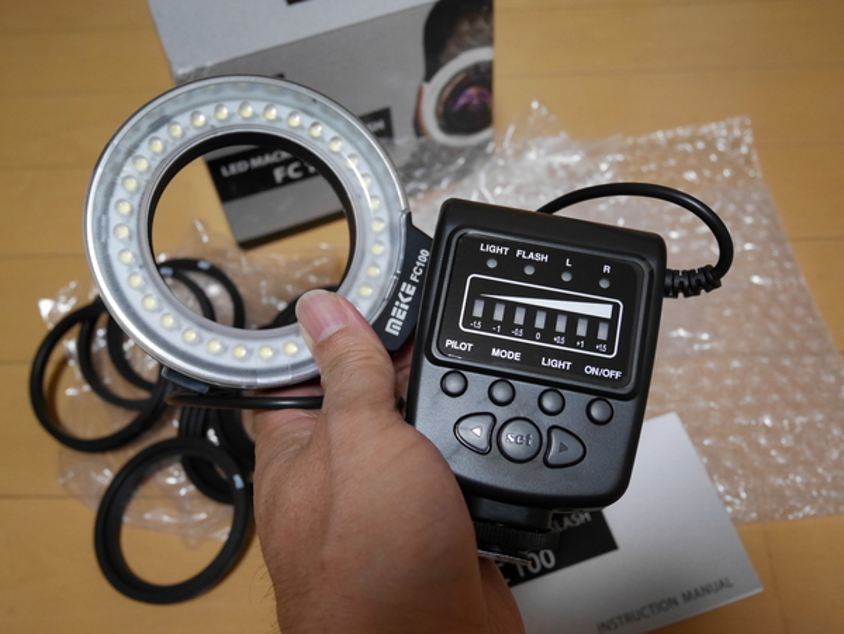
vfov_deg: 44.2
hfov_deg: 56.8
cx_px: 422
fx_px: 781
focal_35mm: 32
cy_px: 317
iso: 1250
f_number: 3.9
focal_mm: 16
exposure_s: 1/60
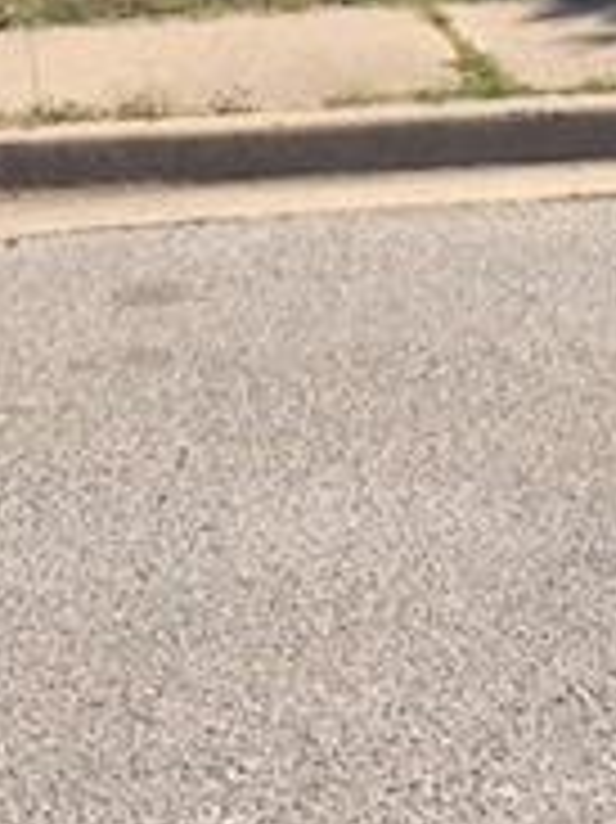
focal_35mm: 122
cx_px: 522
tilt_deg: +1.0
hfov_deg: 12.1
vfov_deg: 14.9
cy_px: -450
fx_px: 2898
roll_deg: +1.0
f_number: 2.2
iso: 32
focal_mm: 4.15
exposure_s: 1/2283
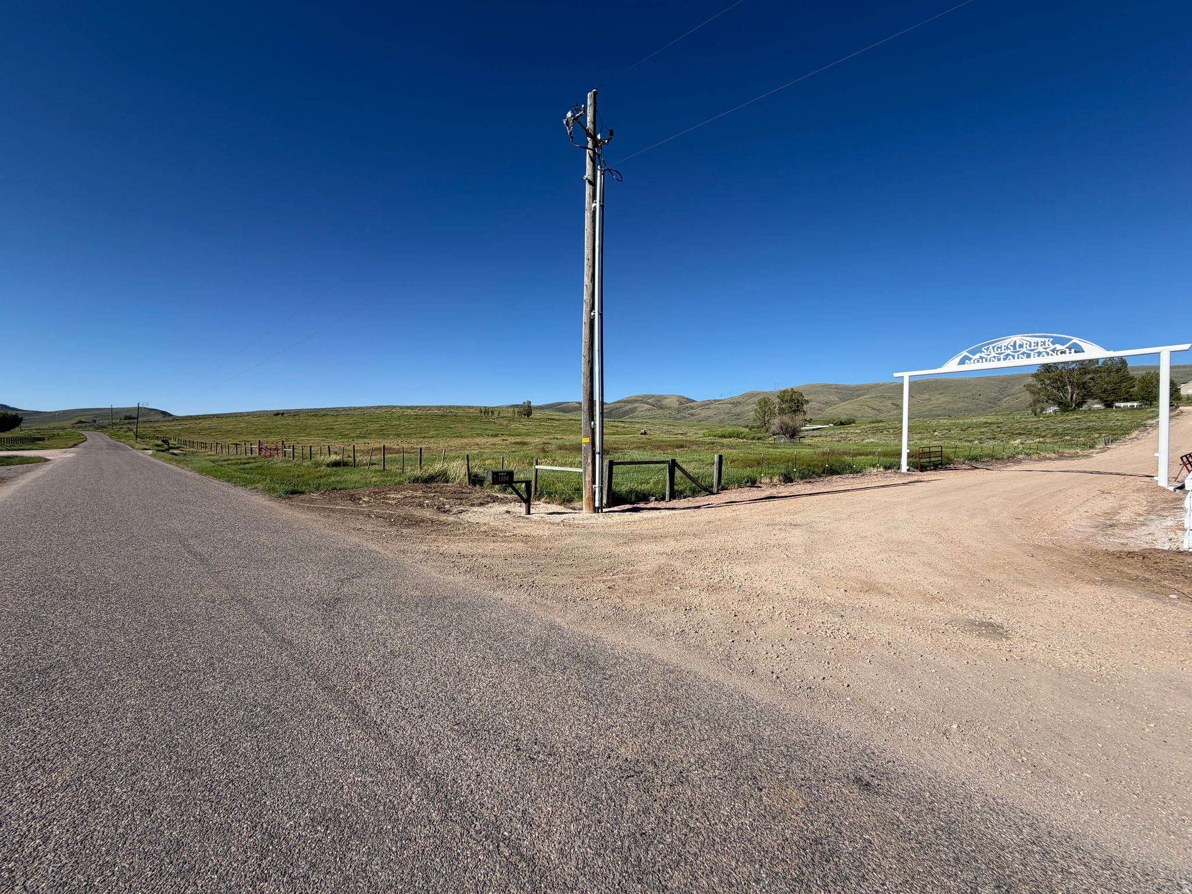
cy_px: 447
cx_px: 596
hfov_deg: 102.1
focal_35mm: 14
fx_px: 482
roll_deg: +0.7
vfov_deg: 85.7
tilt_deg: -0.2
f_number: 2.2
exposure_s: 1/1068
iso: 20
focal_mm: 2.22
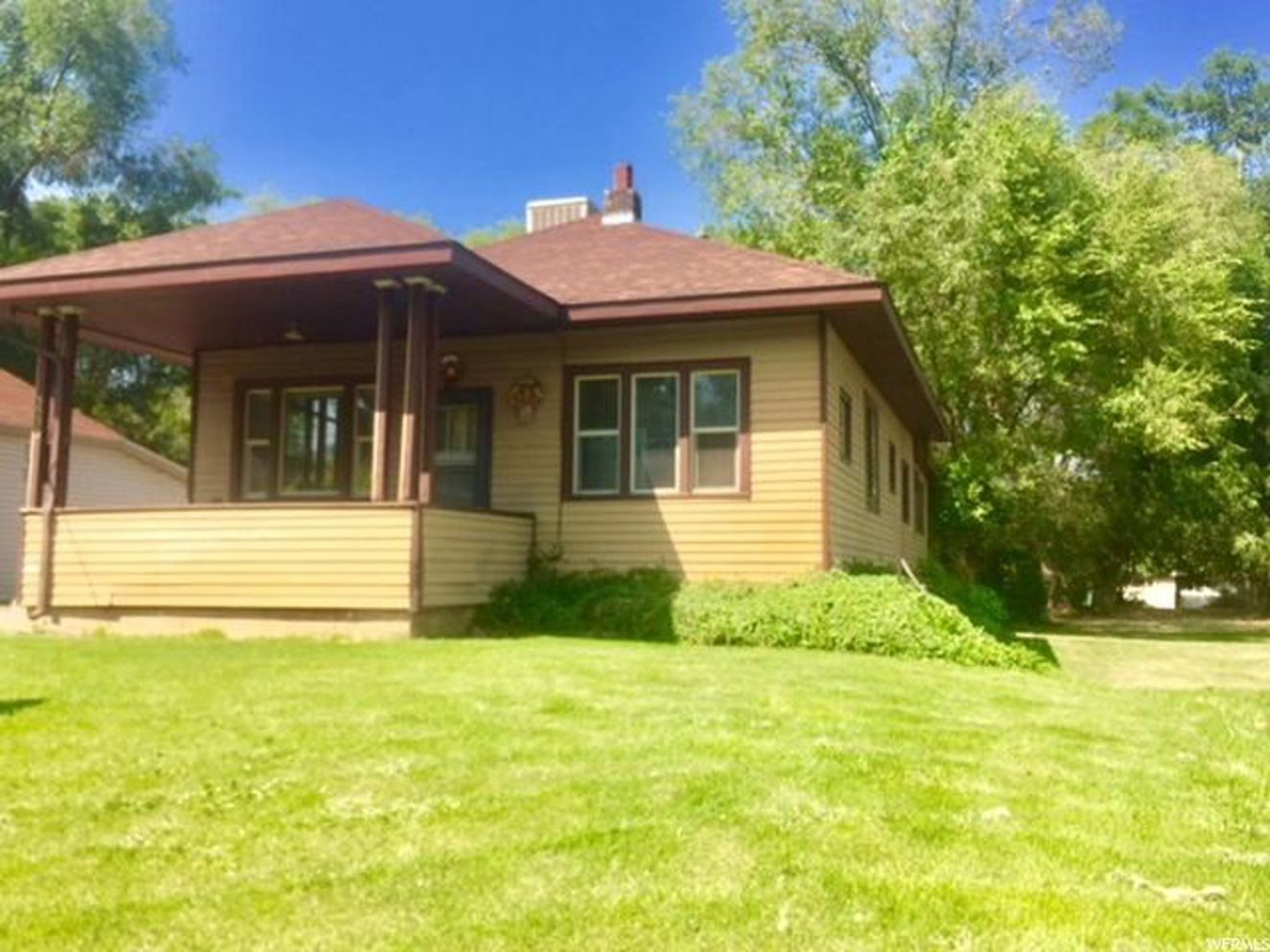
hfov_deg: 61.7
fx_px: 1064
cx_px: 635
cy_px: 476
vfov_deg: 48.2
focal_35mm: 29
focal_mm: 4.15
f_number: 2.2
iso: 32
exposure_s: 1/1364
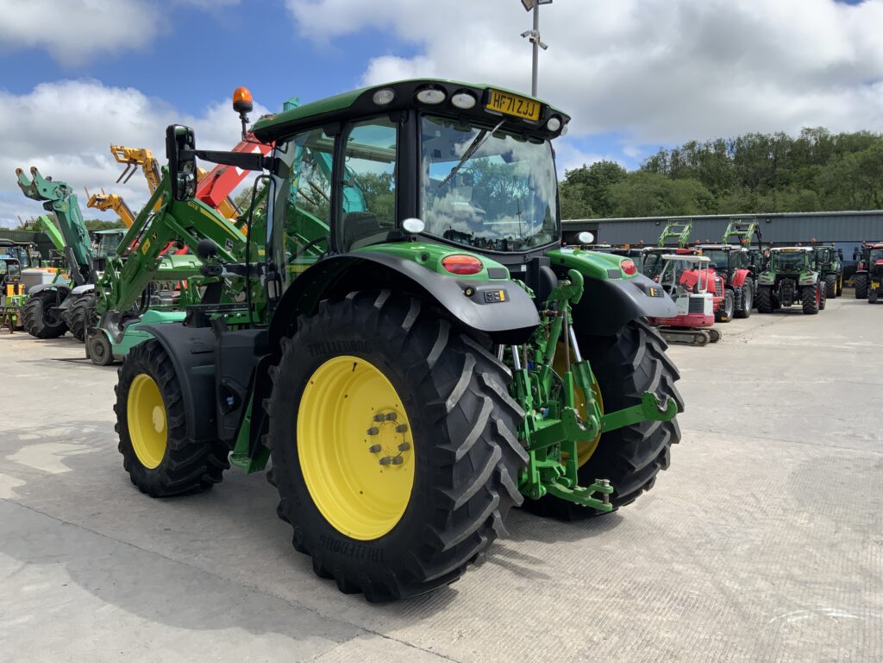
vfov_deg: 48.2
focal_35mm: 29
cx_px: 442
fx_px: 740
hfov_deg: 61.7
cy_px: 332
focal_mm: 3
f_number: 1.8
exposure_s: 1/1221
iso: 16
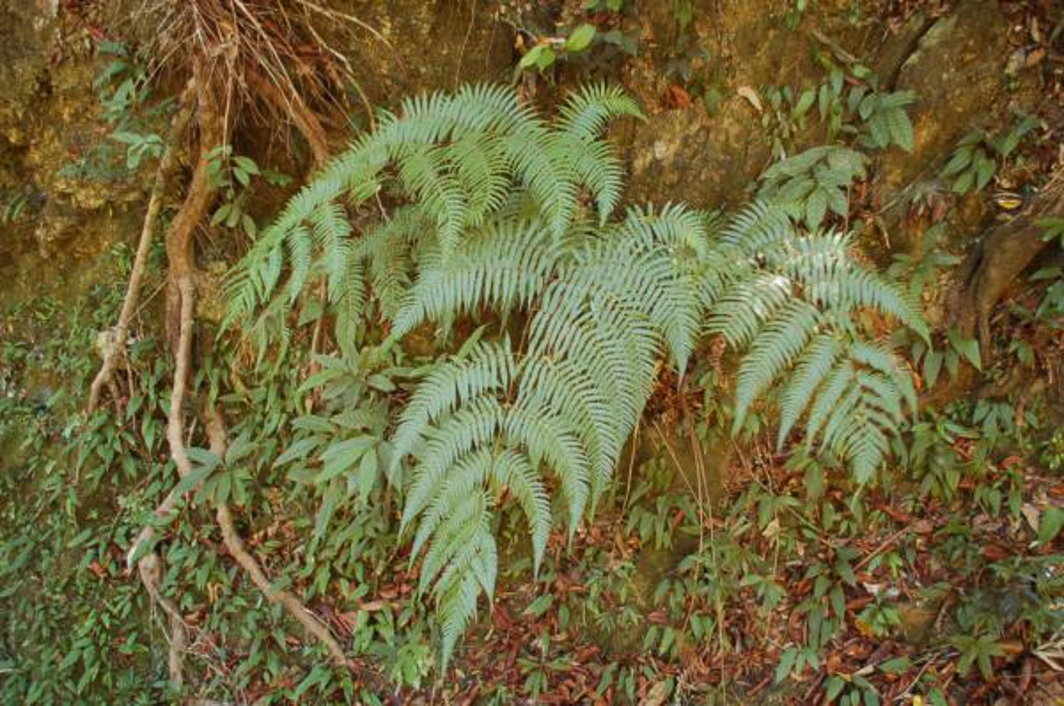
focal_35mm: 33
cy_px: 353
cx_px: 532
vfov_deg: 39.8
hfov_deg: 57.3
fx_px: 974
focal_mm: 22
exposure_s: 1/13
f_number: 4
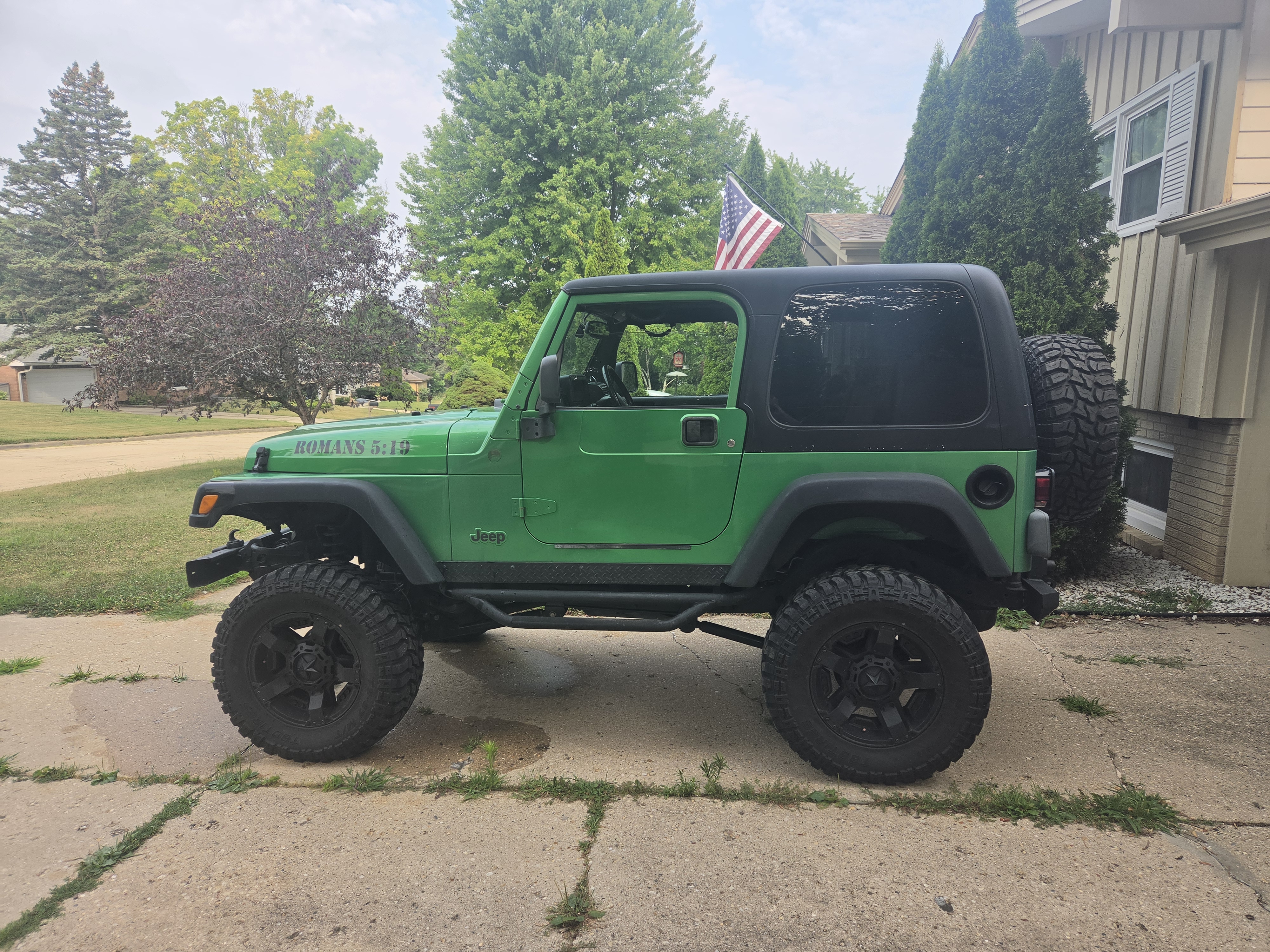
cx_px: 635
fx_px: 844
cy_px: 476
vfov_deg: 58.9
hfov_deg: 73.9
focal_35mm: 23
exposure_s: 1/1276
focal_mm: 5.4
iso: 80
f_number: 1.8
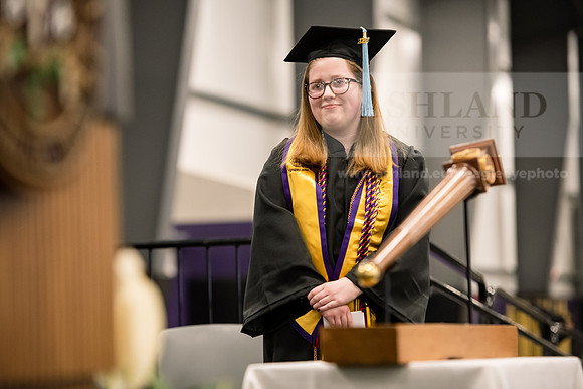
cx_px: 292
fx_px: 2187
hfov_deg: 15.2
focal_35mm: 135
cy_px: 194
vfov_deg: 10.2
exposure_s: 1/200
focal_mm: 135
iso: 3200
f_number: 3.2
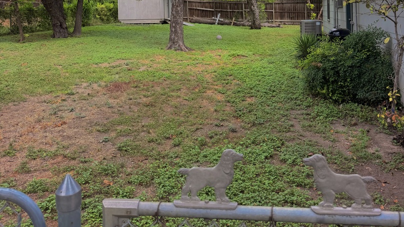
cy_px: 12
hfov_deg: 56.6
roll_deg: +1.2
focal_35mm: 35
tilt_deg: +0.5
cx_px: 202
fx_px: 375
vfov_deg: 31.7
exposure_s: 1/1091
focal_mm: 6.76
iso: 100
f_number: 1.78
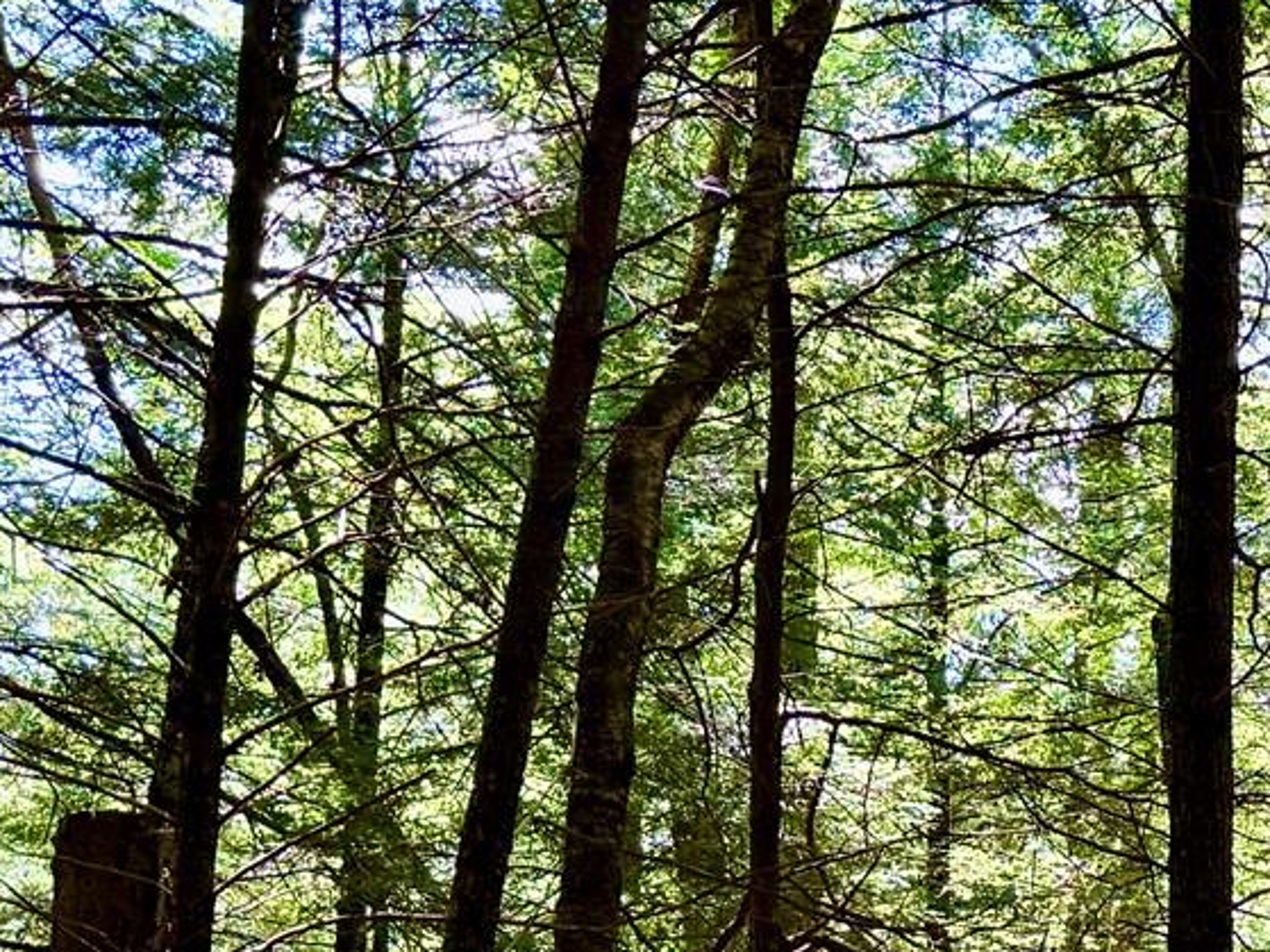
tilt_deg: +5.4
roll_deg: +0.7
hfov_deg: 19.4
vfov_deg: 16.5
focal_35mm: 88
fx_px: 3228
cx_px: 1899
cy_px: 913
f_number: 1.78
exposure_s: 1/121
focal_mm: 6.76
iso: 160
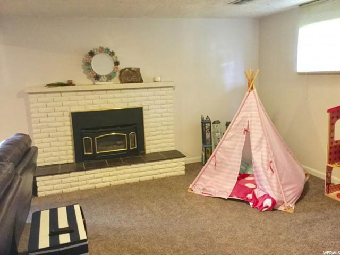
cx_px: 170
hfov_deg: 58.4
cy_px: 128
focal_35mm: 31
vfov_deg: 45.4
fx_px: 304
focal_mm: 3.3
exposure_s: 1/15
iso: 400
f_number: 2.4
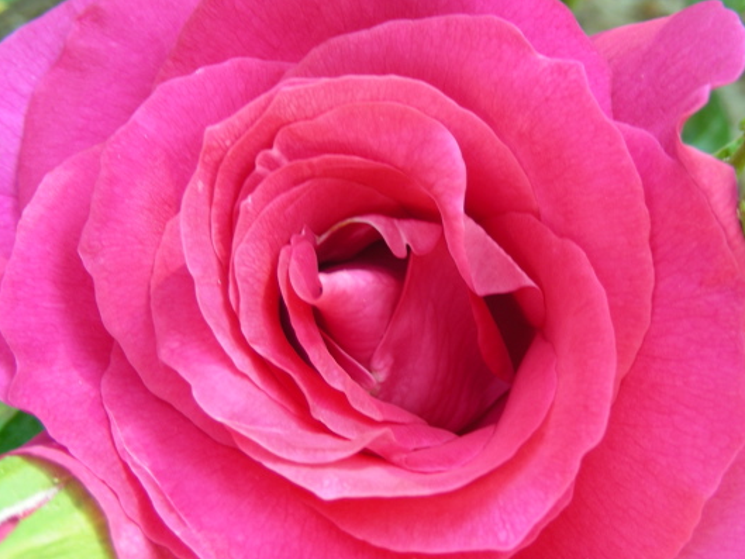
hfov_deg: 41.2
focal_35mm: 46
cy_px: 287
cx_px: 373
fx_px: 990
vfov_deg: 31.5
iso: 50
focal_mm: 6.3
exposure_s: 1/30
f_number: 3.5
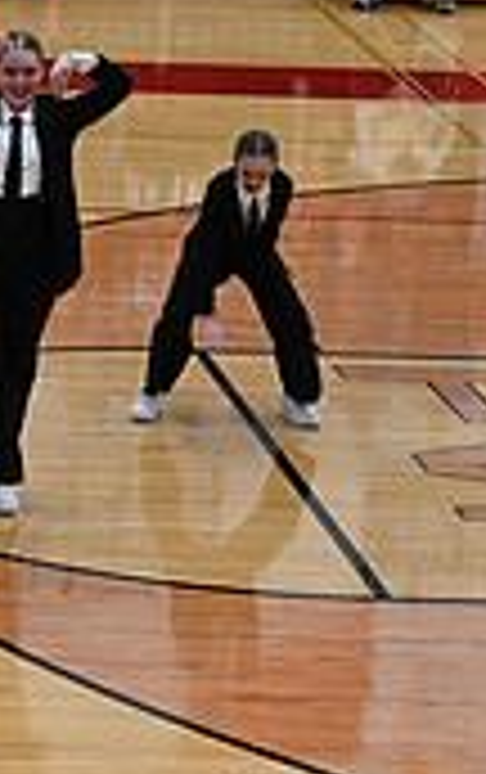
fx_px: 5069
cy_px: 317
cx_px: -788
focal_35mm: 240
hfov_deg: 5.3
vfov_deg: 8.7
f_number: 4
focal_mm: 70
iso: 4000
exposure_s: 1/400
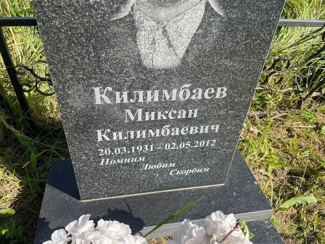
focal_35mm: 26
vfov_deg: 53.1
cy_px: 122
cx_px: 162
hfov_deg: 67.3
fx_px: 244
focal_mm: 4.2
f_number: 1.6
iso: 32
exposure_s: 1/1416
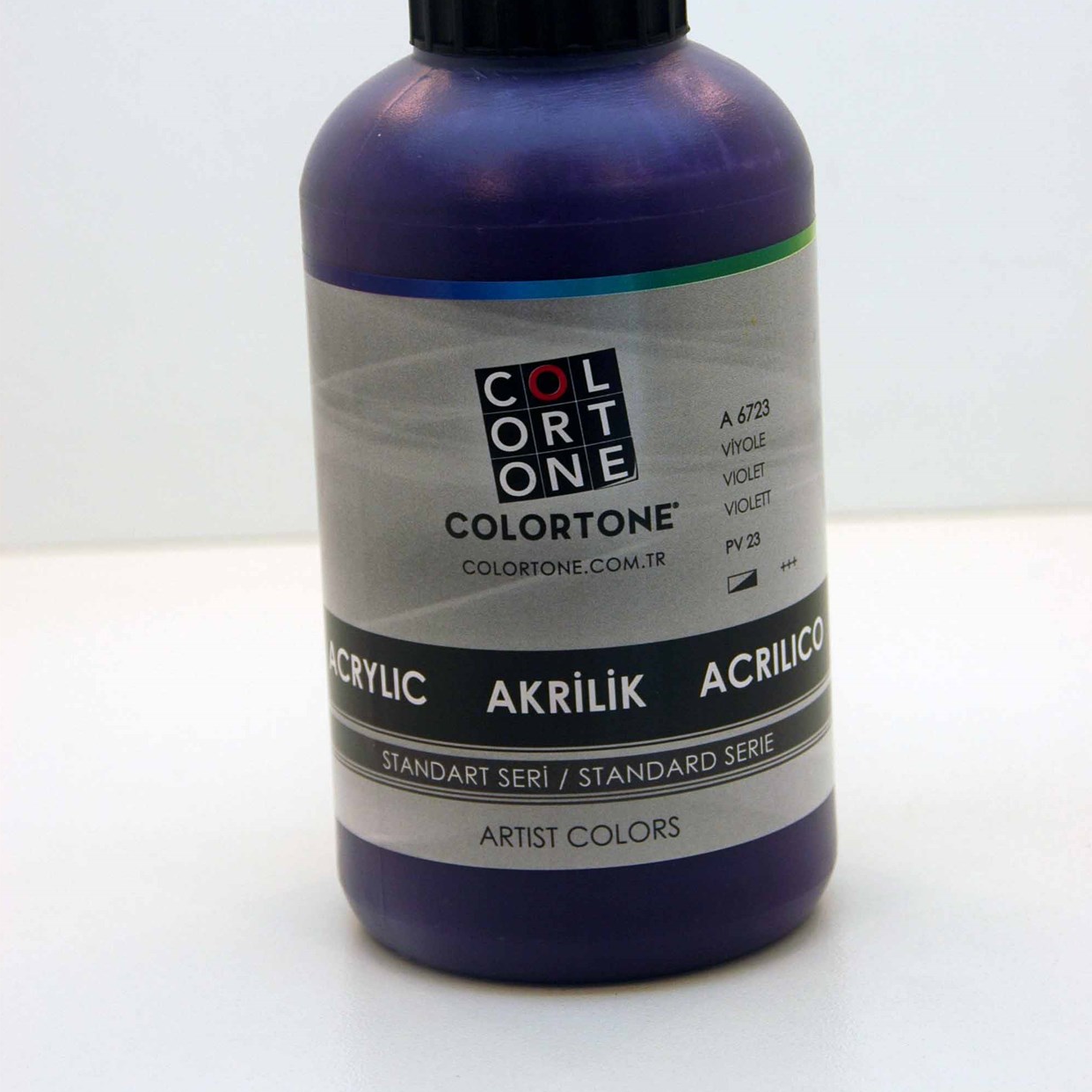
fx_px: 4818
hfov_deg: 12.9
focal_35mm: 135
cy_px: 347
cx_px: 544
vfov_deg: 12.9
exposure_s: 1/200
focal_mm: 70
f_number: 7.1
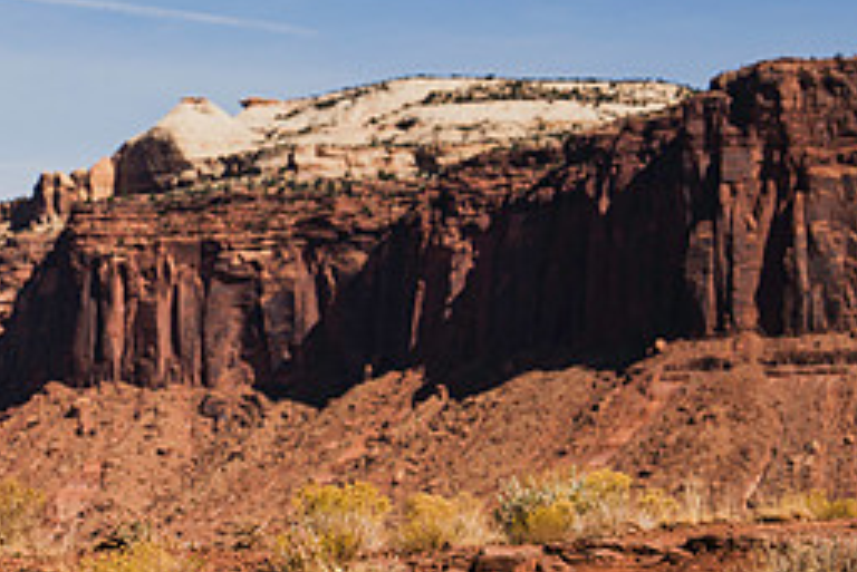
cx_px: 32
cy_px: 385
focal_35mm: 150
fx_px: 3573
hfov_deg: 13.5
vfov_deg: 9.2
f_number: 4.5
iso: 160
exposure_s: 1/2000
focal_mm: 63
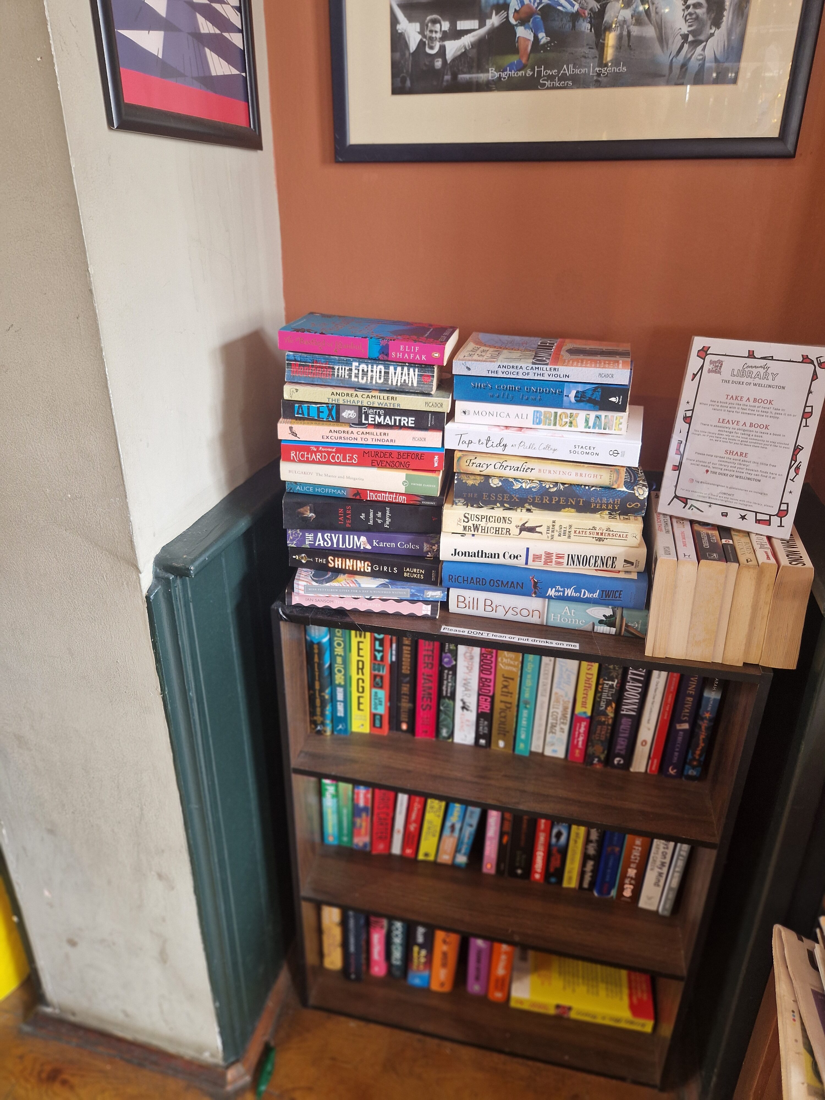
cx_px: 412
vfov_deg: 73.9
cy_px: 550
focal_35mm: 23
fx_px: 731
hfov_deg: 58.9
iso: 160
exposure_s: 1/50
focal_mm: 5.4
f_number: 1.8
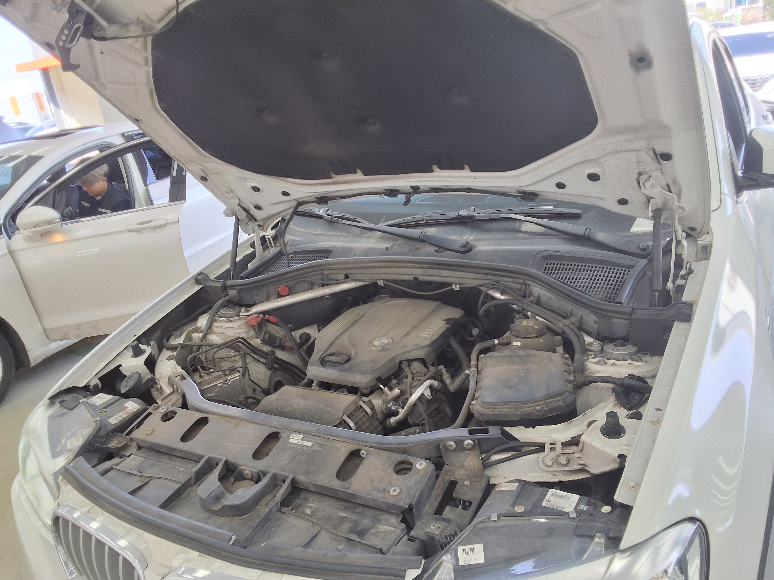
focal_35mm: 28
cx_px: 387
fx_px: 626
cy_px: 290
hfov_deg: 63.4
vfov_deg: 49.7
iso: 50
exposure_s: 1/120
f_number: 1.9
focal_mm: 2.91
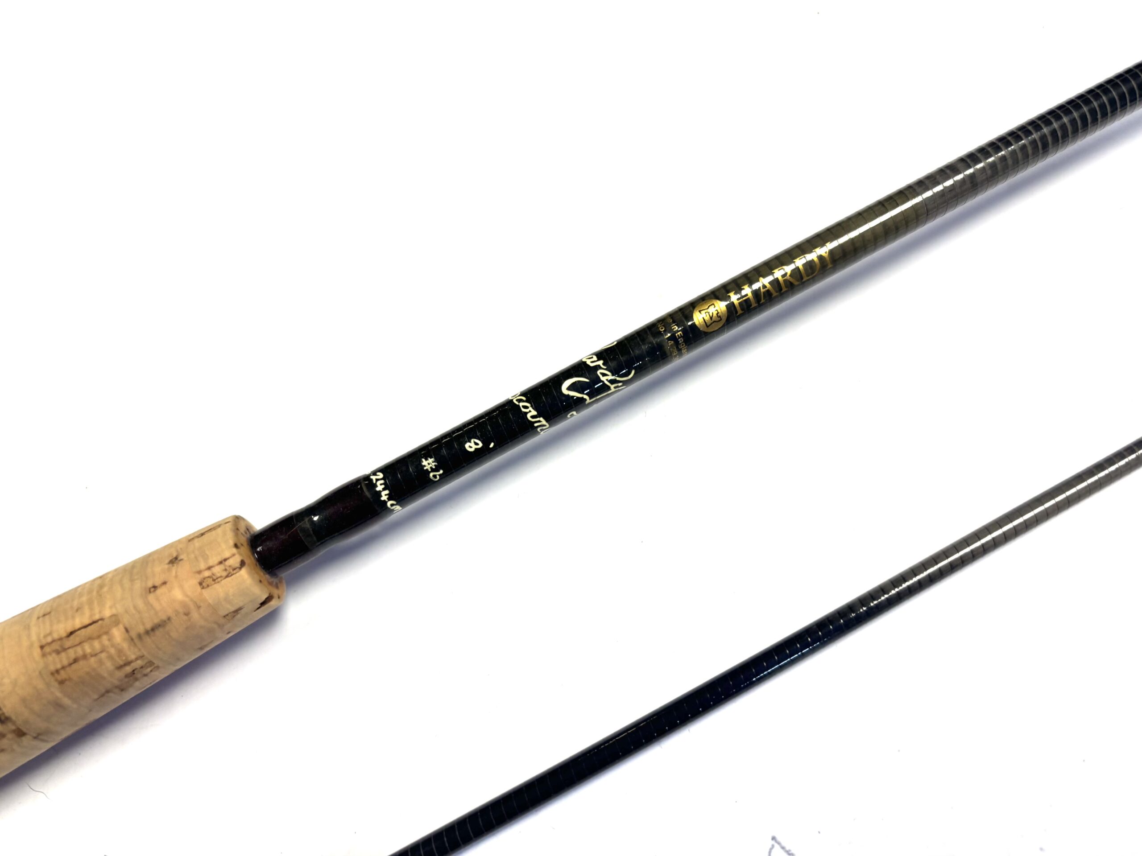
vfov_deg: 53.1
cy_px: 428
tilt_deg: -67.8
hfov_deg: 67.3
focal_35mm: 26
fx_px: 858
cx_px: 571
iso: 50
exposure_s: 1/121
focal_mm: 5.96
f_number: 1.6
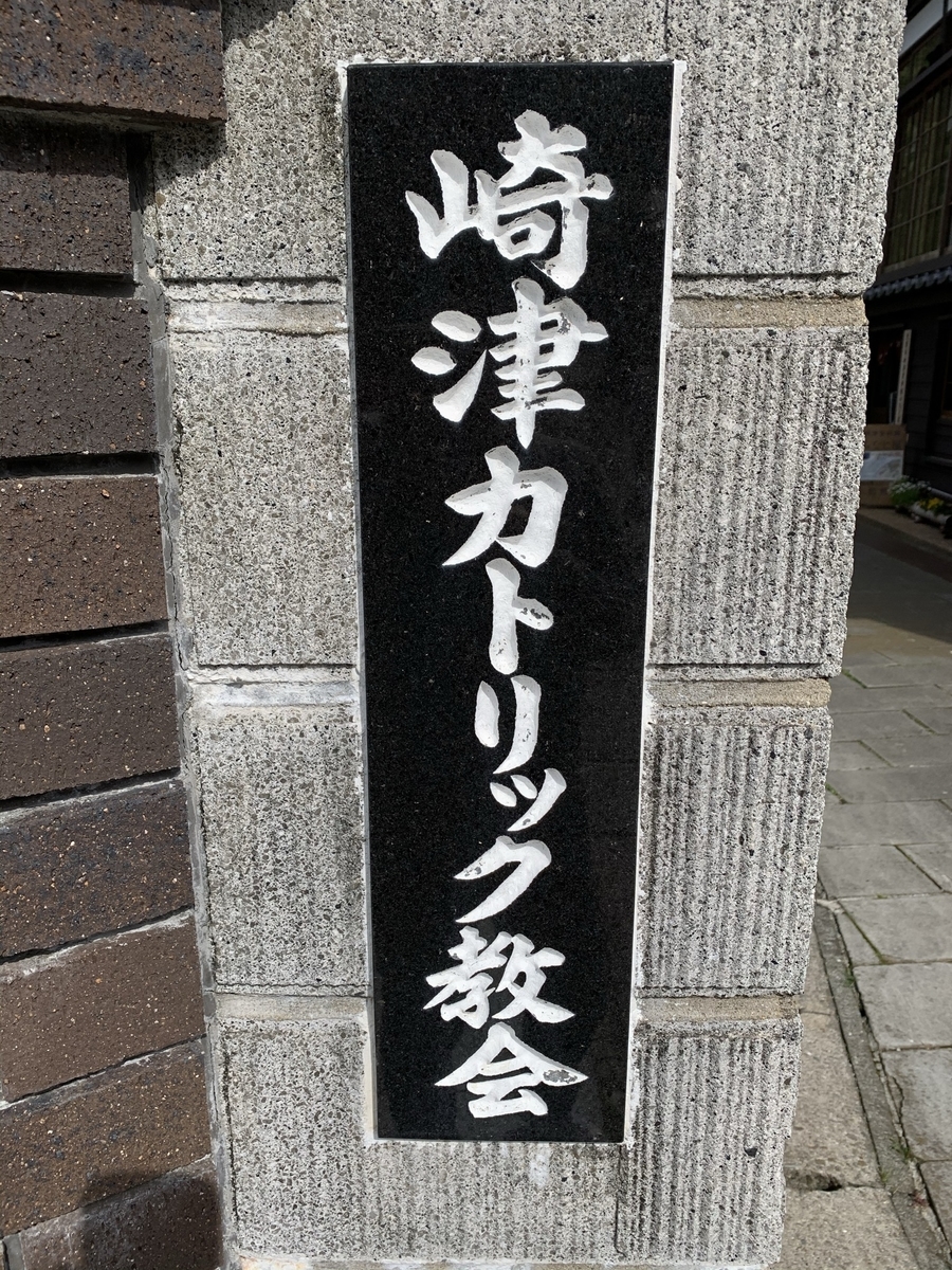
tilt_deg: -14.4
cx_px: 476
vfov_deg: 67.3
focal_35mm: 26
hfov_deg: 53.1
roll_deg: -0.3
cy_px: 635
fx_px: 953
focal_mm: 4.25
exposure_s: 1/3289
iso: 25
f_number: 1.8
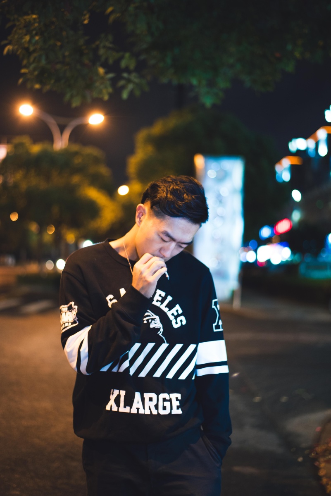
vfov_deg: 39.6
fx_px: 689
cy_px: 248
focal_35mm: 50
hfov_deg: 27.0
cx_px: 166
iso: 1800
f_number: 1.8
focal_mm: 50
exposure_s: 1/40
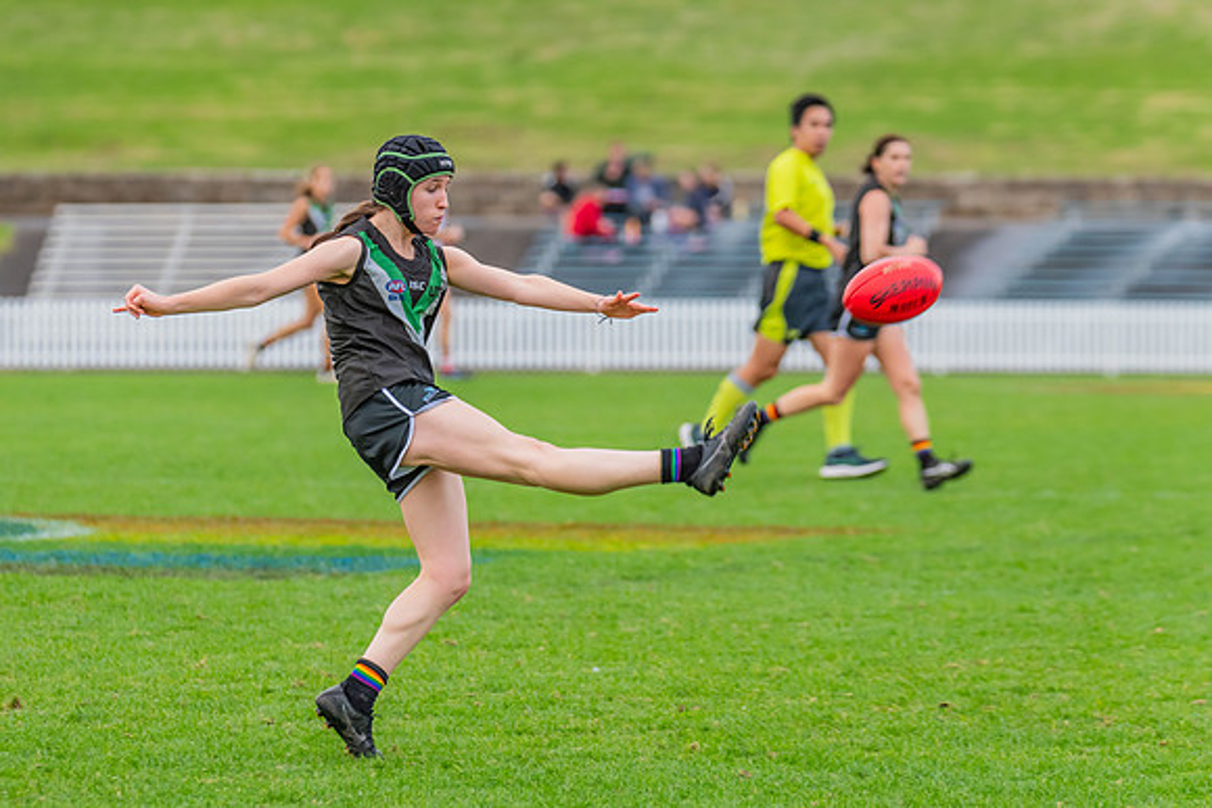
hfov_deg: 6.9
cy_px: 371
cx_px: 473
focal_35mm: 297
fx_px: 10016
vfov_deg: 4.6
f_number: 5
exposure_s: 1/1000
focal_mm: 240
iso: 800
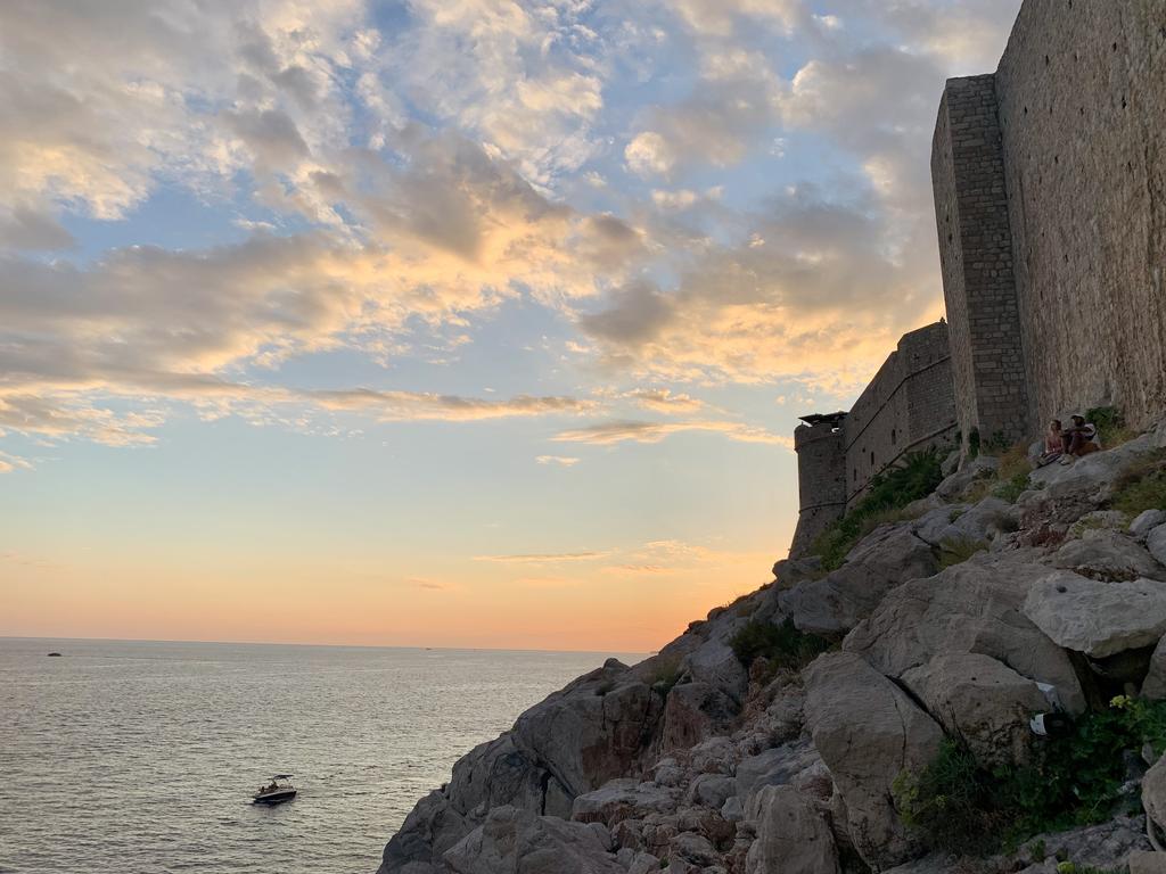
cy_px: 437
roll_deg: -2.1
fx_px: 876
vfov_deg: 53.1
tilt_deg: +13.3
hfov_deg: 67.3
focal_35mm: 26
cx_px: 583
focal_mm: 4.25
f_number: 1.8
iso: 25
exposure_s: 1/1235
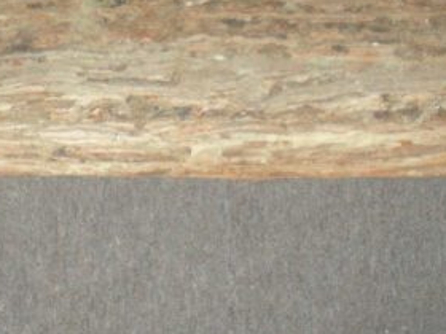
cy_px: 115
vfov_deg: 14.3
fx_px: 1327
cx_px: 83
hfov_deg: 18.9
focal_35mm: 103
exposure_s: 1/60
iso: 352
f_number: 3.5
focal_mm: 6.3
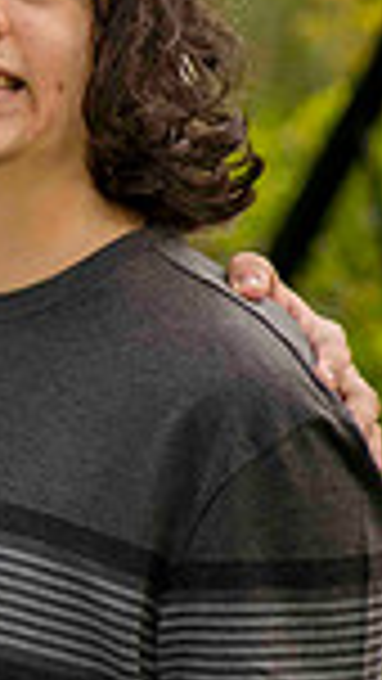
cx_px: -917
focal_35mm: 545
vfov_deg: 4.0
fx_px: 9809
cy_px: 331
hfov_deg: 2.2
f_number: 5
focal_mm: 135
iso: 400
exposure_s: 1/320
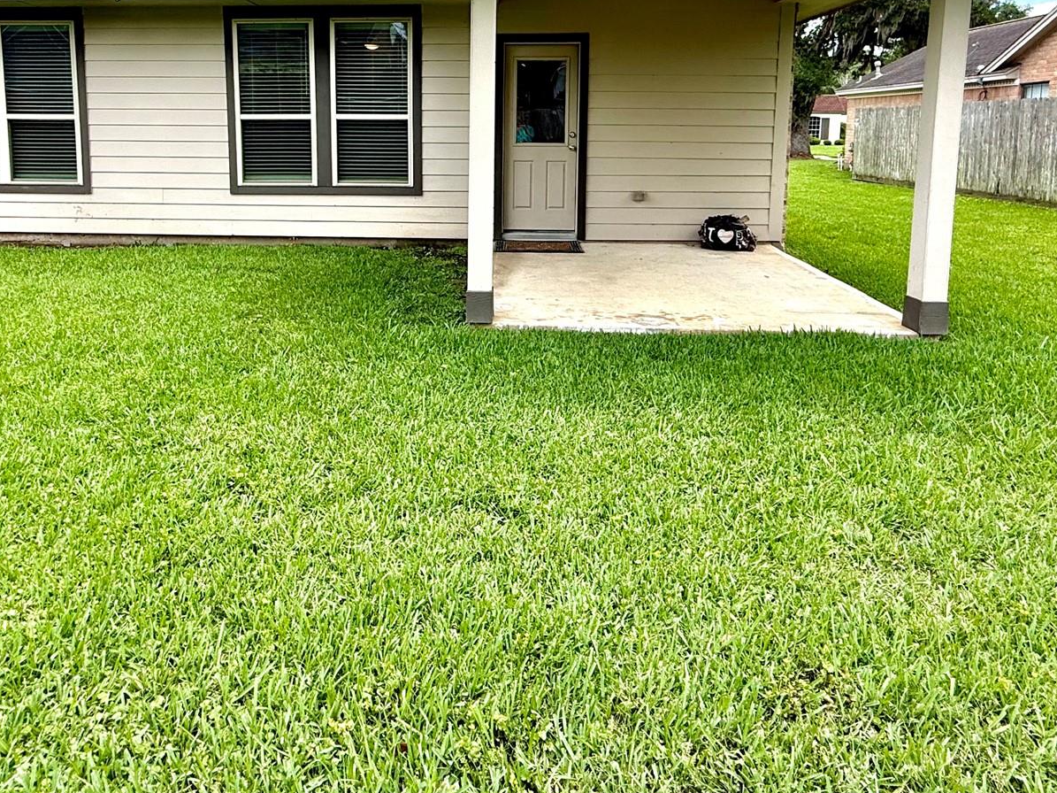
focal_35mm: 24
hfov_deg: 71.4
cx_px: 475
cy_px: 204
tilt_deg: -5.8
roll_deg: -0.3
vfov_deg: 54.3
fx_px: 733
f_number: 2.2
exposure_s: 1/564
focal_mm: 2.22
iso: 64
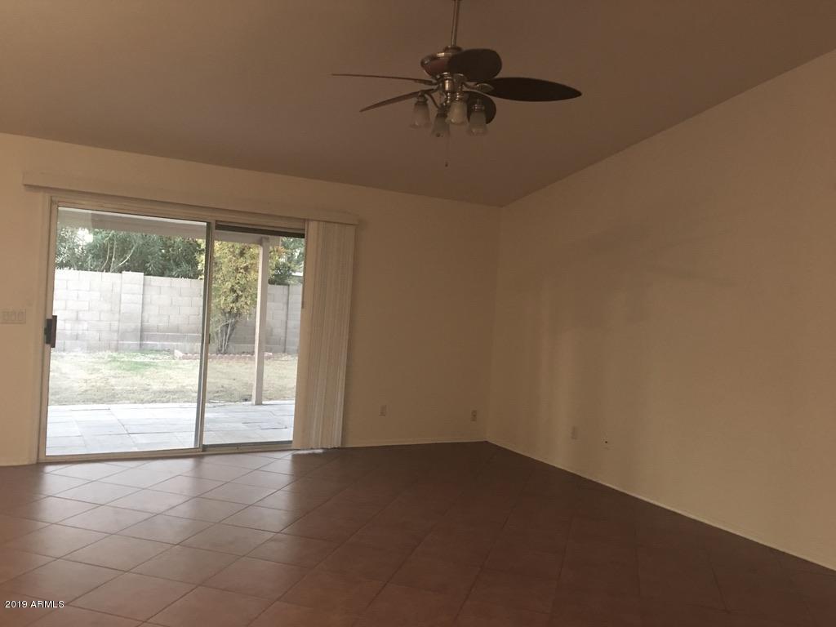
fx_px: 700
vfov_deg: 48.2
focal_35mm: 29
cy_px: 314
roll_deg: -4.4
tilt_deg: -1.1
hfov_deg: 61.7
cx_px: 418
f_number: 2.2
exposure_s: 1/4
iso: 50
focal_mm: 4.15
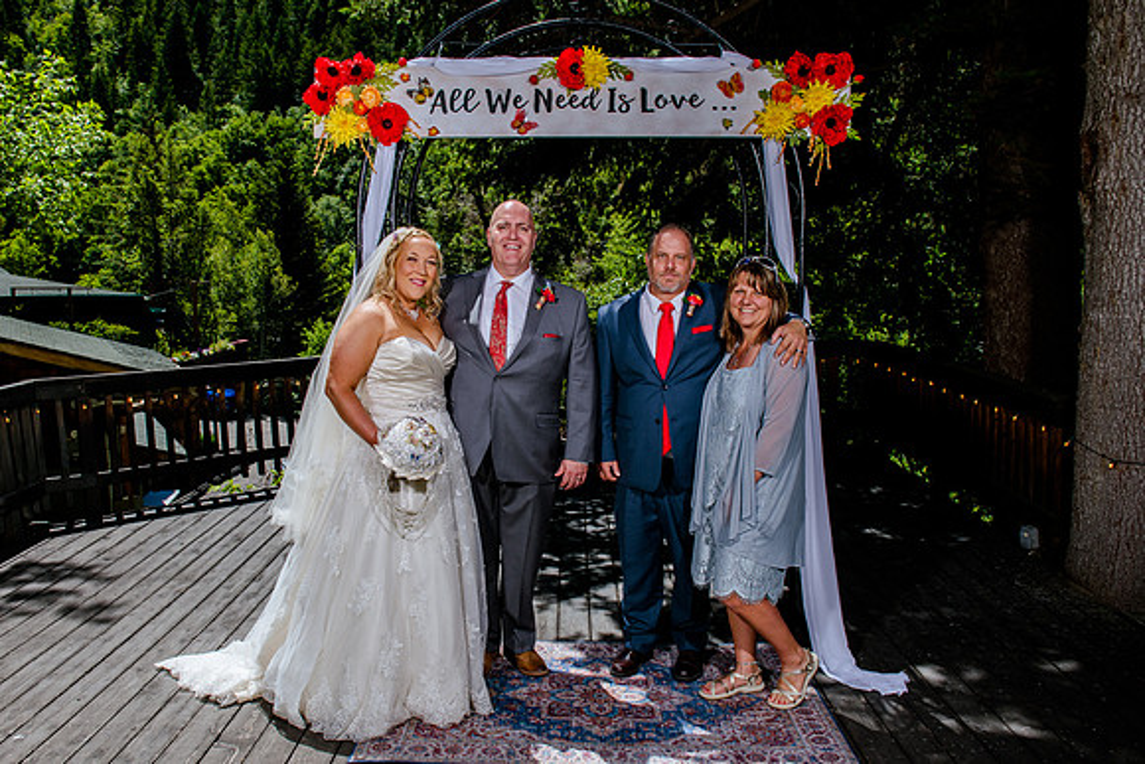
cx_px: 516
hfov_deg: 61.3
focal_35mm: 30
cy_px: 404
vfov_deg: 43.2
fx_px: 965
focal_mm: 26
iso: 160
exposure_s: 1/400
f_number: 8
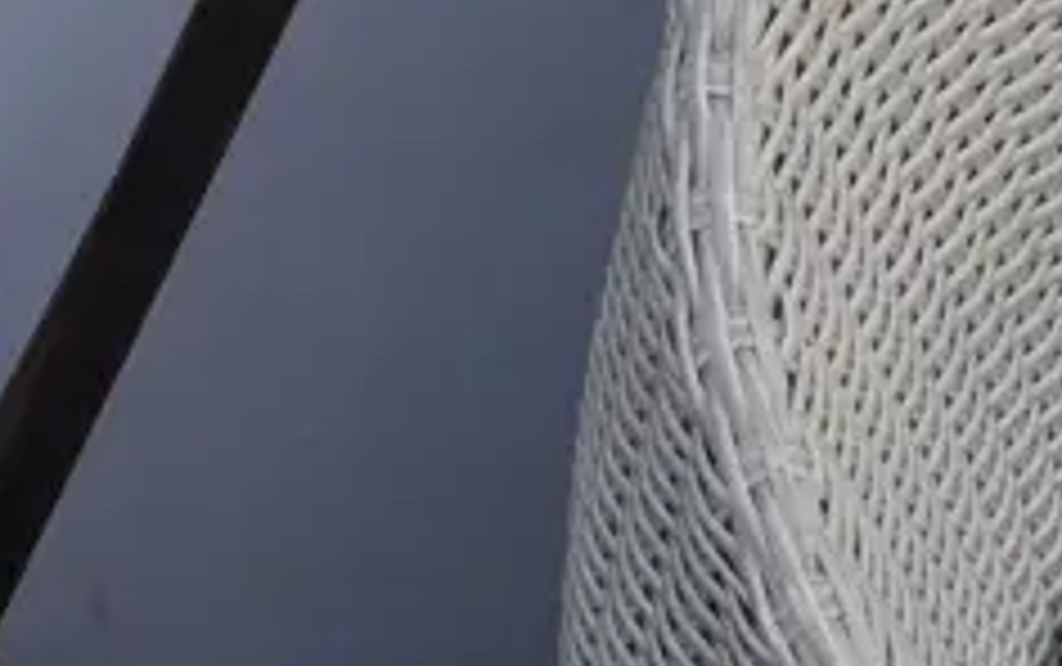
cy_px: -418
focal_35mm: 147
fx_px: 4259
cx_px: -729
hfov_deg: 13.1
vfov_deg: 8.7
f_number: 10
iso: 400
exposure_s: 1/60
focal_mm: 16
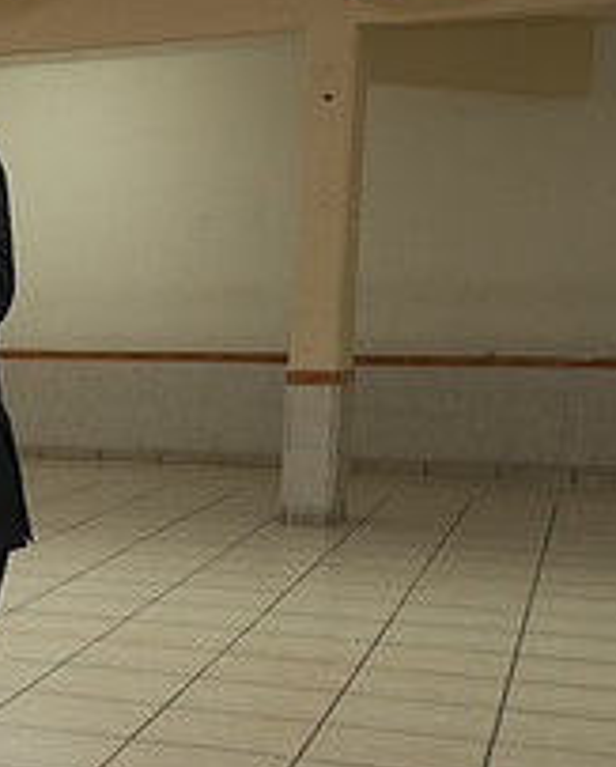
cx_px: -374
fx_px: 1705
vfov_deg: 25.2
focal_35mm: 75
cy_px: 520
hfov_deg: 17.8
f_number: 3.5
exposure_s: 1/100
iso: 1600
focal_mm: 28
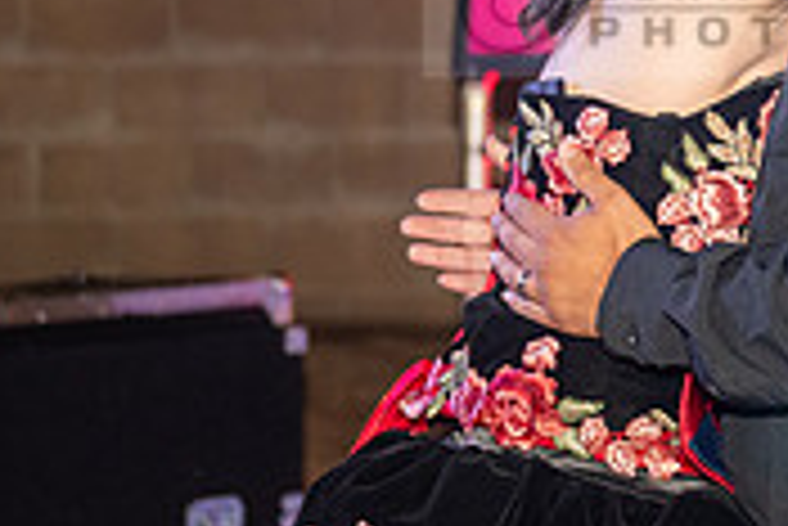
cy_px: -29
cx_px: 815
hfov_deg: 12.2
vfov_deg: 8.2
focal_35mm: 166
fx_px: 3636
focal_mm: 50
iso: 1600
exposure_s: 1/200
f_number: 2.8
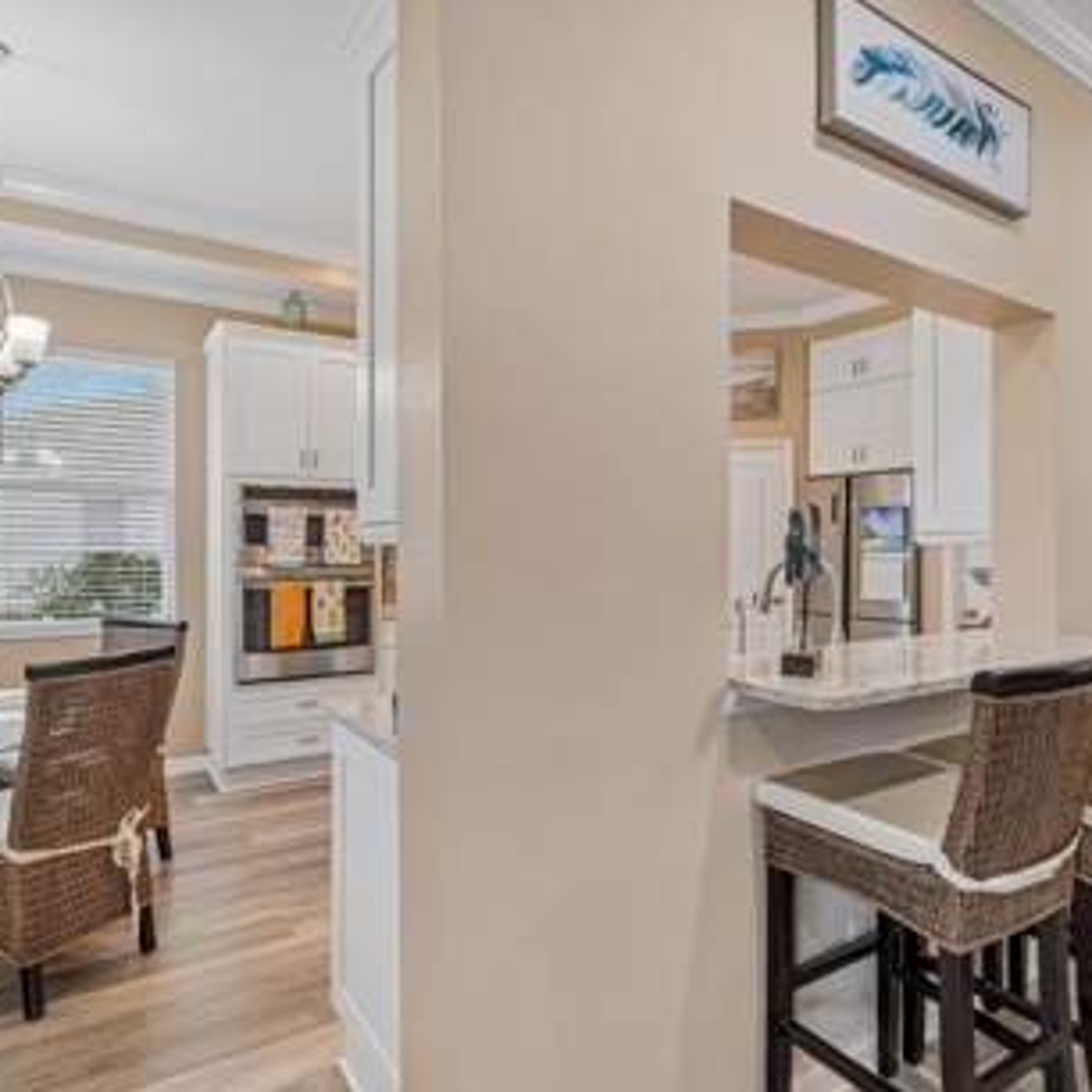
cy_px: 534
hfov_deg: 74.6
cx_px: 603
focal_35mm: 20
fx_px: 714
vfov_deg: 74.8
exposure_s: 1/3.33
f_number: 7.1
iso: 100
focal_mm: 10
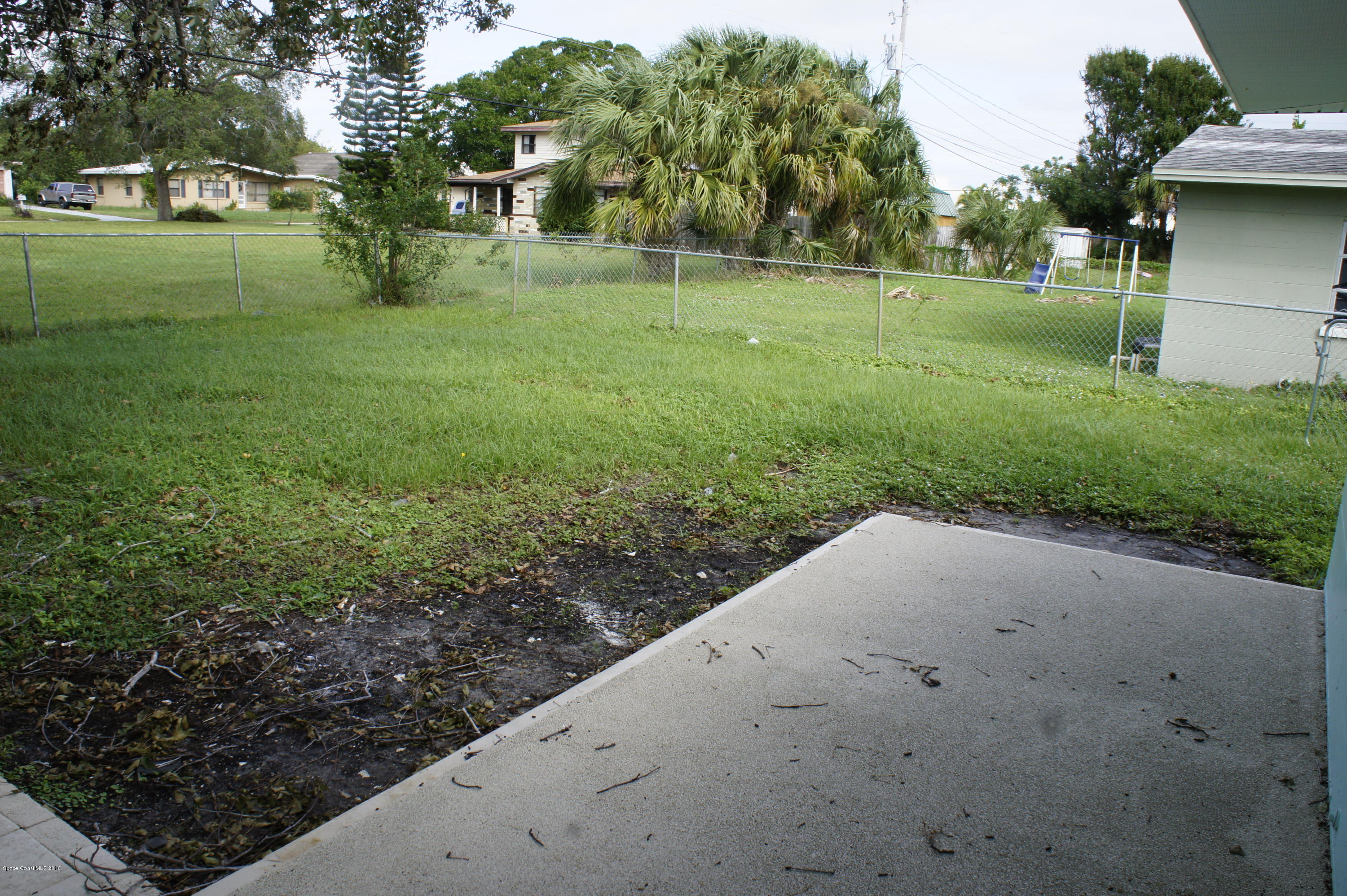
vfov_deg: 47.9
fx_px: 1010
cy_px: 448
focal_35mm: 27
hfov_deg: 67.4
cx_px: 674
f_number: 11
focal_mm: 18
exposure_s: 1/60
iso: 200
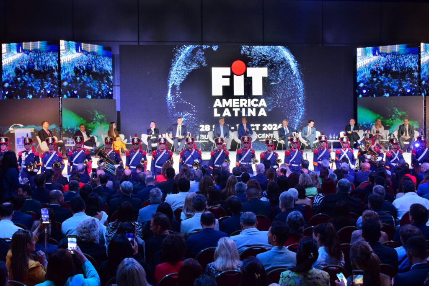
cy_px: 143
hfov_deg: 41.1
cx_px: 214
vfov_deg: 28.1
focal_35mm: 48
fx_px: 572
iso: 3200
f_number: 7.1
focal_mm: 32
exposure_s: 1/250
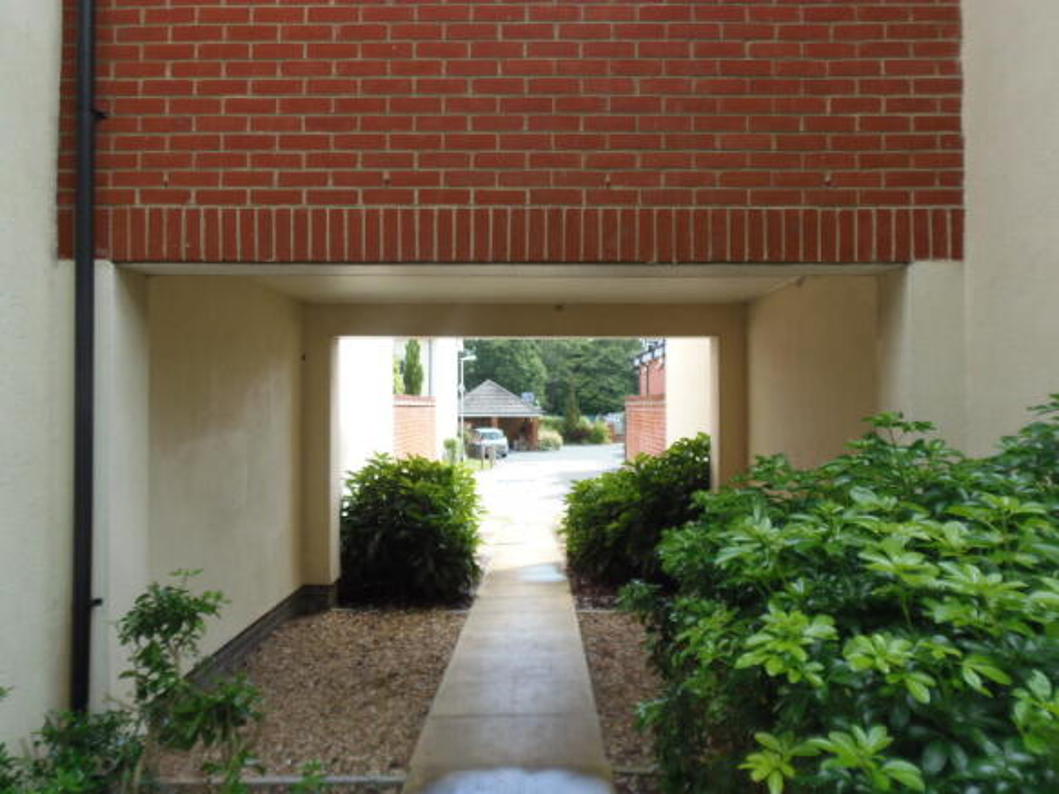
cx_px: 530
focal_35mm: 24
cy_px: 397
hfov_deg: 71.6
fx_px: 734
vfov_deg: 56.8
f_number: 2.9
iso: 64
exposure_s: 1/160
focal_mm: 4.3
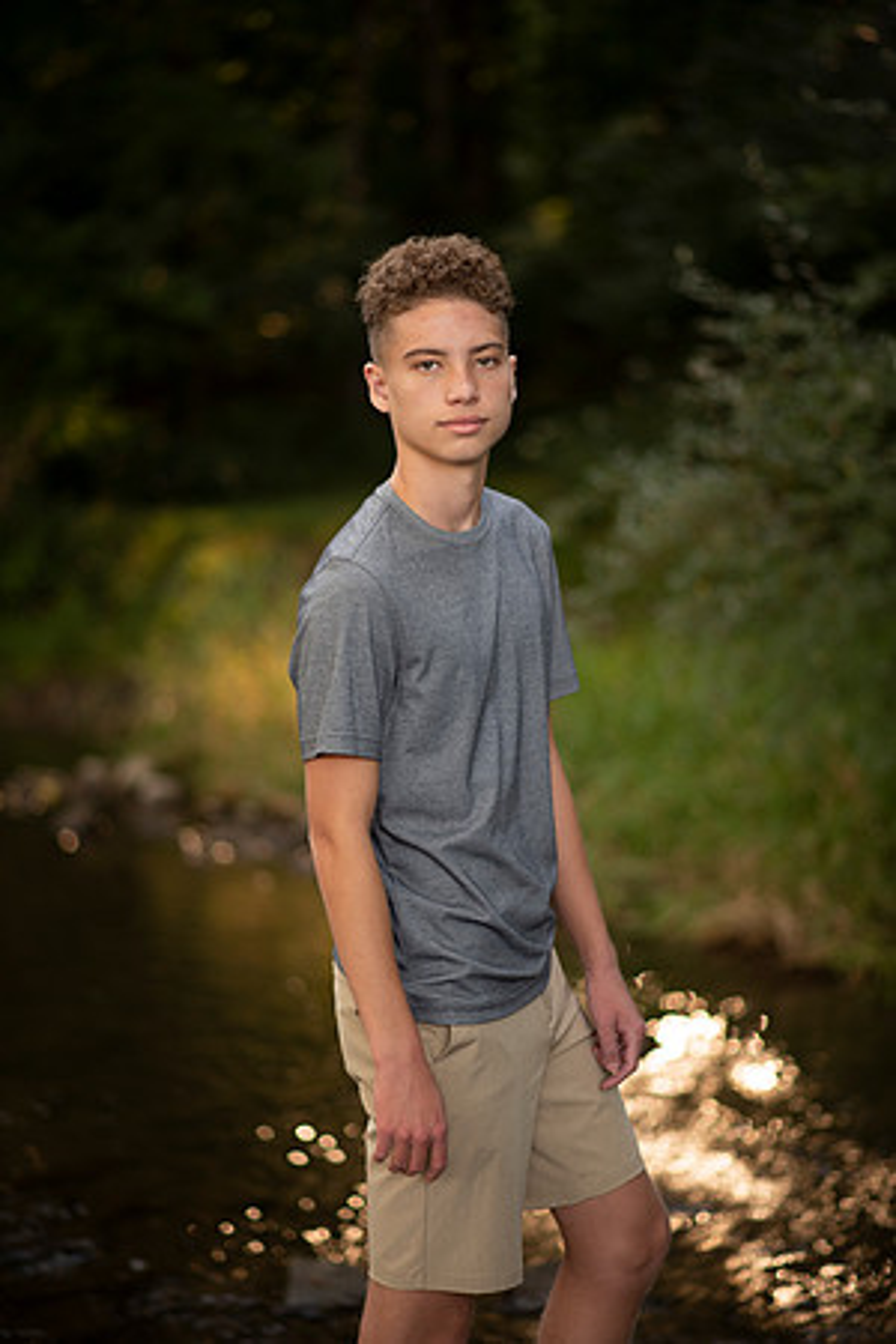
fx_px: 3173
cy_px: 672
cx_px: 448
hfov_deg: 16.1
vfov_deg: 23.9
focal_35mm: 85
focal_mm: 85
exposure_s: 1/250
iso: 125
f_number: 1.8
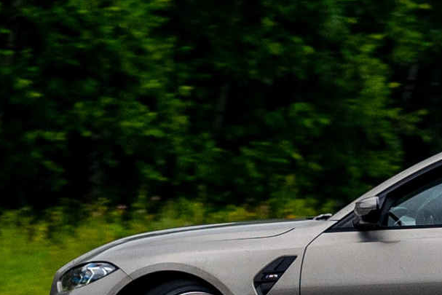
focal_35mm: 687
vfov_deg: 2.0
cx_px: 679
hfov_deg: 3.0
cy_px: 222
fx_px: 8436
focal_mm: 85
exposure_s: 1/250
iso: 500
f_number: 3.5
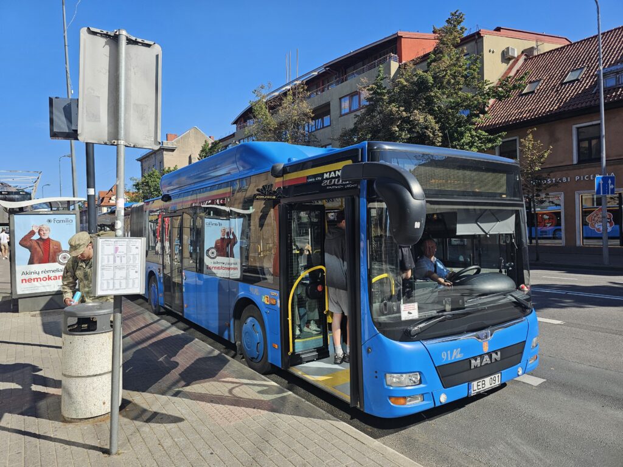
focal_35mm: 23
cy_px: 234
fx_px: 414
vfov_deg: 58.9
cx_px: 312
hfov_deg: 73.9
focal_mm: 6.3
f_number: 1.7
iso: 40
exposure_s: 1/2000
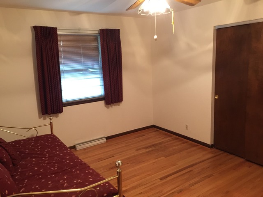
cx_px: 132
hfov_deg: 61.7
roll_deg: +2.1
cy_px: 98
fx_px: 220
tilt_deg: -11.1
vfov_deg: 48.2
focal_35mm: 29
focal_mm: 4.15
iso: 160
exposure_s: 1/15
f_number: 2.2
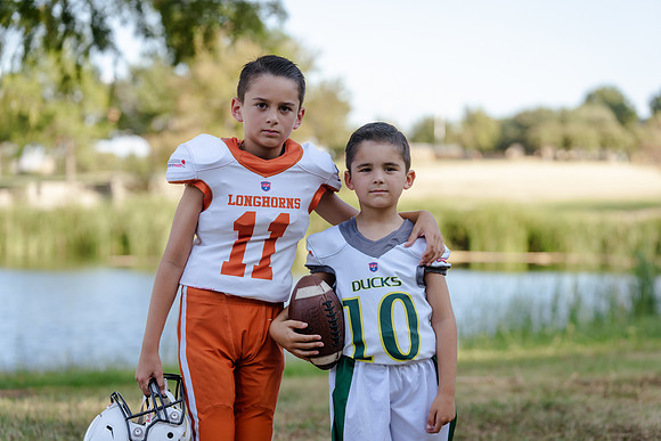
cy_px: 220
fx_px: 1671
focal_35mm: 91
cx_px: 330
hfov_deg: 22.4
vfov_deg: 15.0
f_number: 3.2
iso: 125
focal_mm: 91
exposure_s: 1/320
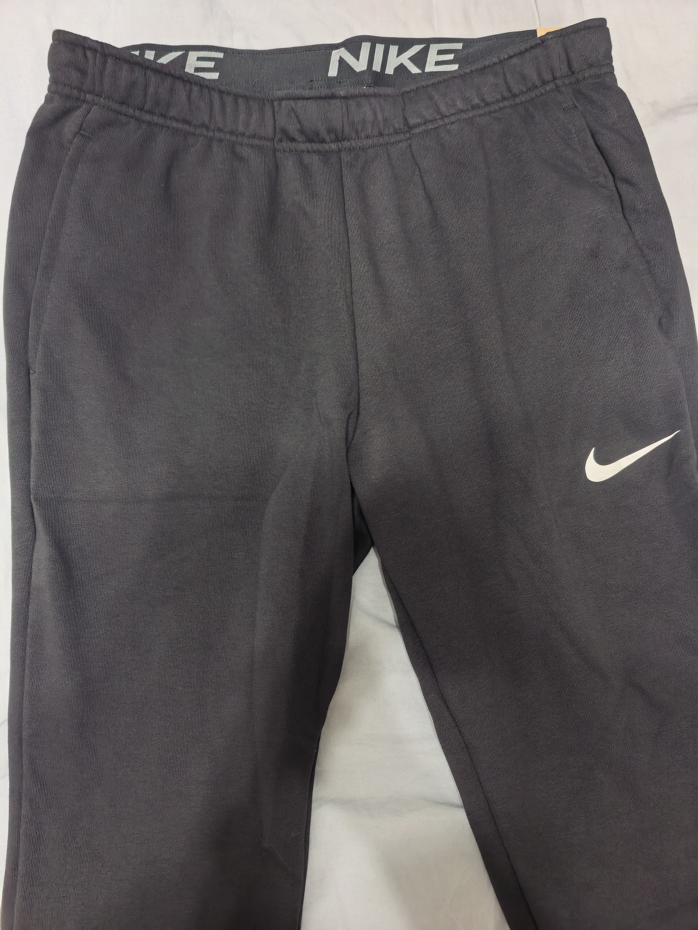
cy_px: 465
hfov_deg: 56.8
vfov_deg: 71.6
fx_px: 645
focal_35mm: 24
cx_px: 349
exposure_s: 1/49.9
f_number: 1.4
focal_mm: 5.75
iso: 400
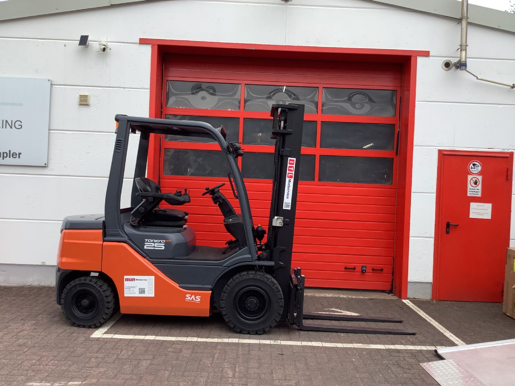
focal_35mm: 31
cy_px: 193
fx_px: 461
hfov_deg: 58.4
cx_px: 258
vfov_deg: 45.4
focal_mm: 3.3
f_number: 2.4
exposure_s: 1/351
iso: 25
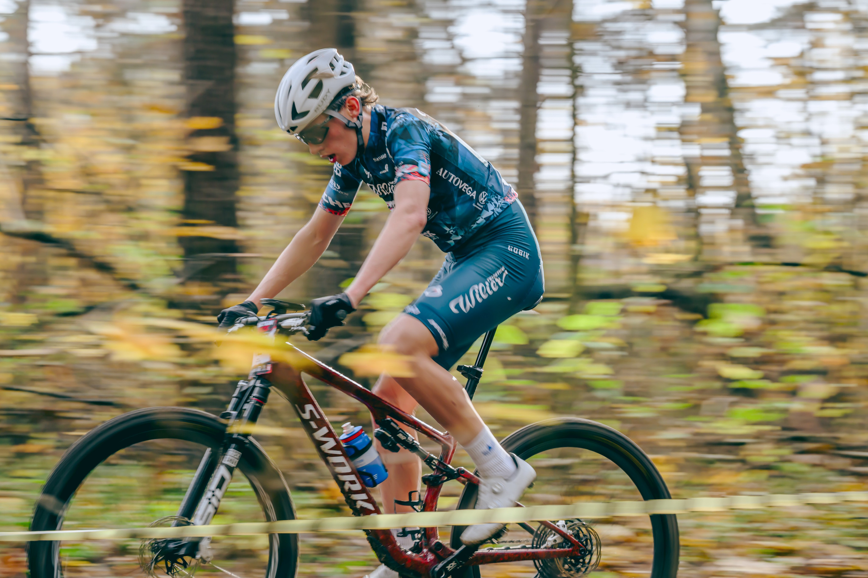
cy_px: 289
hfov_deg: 20.6
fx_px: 2387
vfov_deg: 13.8
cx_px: 434
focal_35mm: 99
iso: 320
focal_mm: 99
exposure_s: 1/100
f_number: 6.3
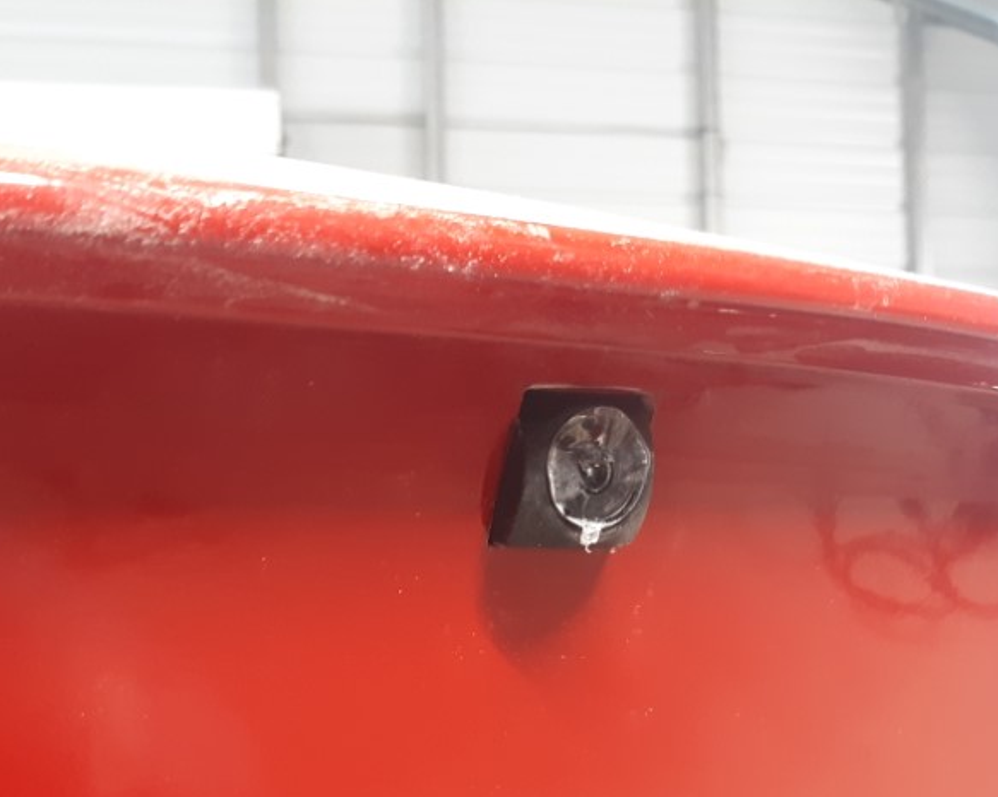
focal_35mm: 48
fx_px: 1417
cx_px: 493
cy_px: 652
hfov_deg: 38.8
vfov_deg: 30.6
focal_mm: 3.7
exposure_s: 1/24
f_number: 1.7
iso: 250
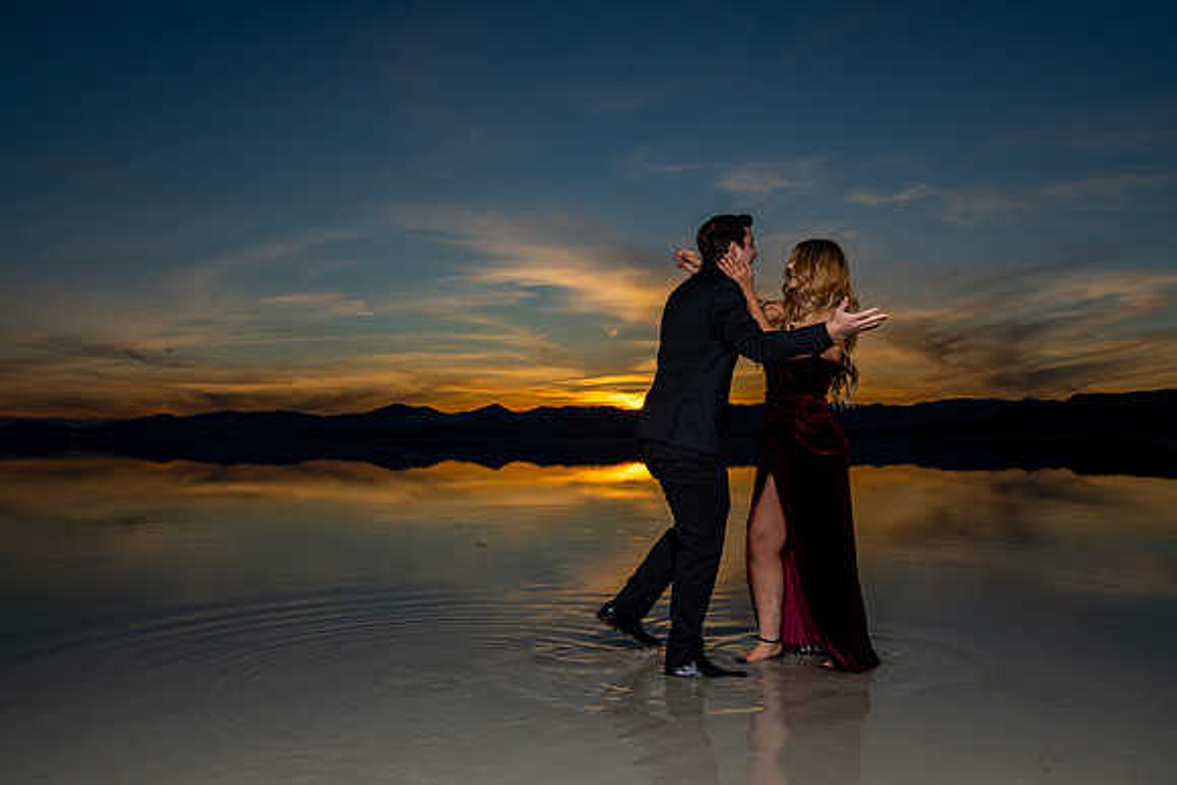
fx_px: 949
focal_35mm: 29
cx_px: 595
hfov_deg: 63.6
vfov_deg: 44.9
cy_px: 400
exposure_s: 1/200
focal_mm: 28
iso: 200
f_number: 18
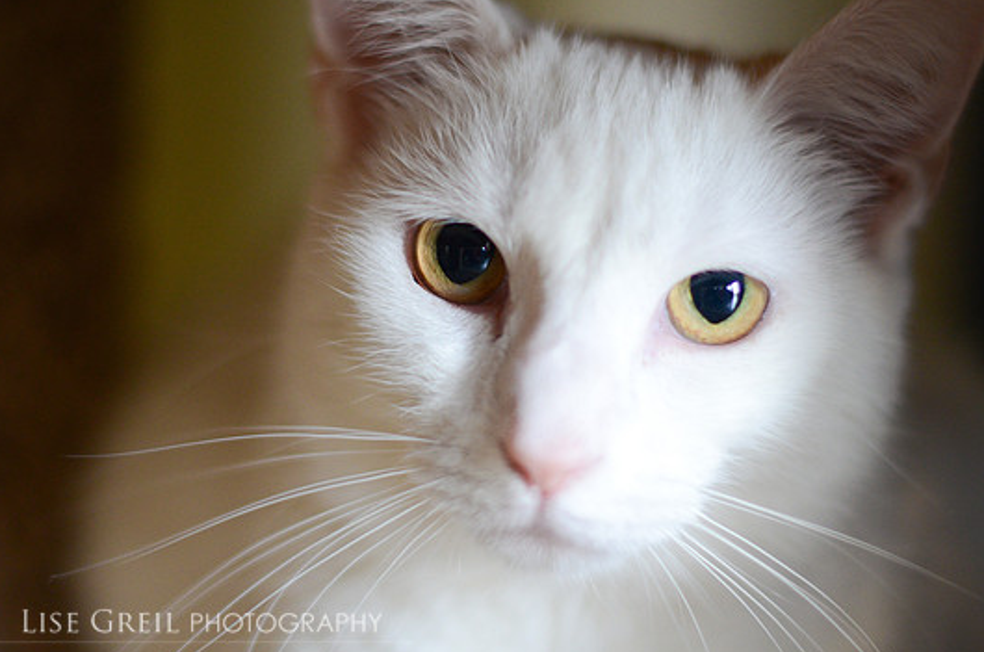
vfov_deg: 16.6
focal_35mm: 82
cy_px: 334
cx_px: 499
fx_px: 2237
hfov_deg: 24.8
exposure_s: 1/250
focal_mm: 50
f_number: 1.6
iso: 800
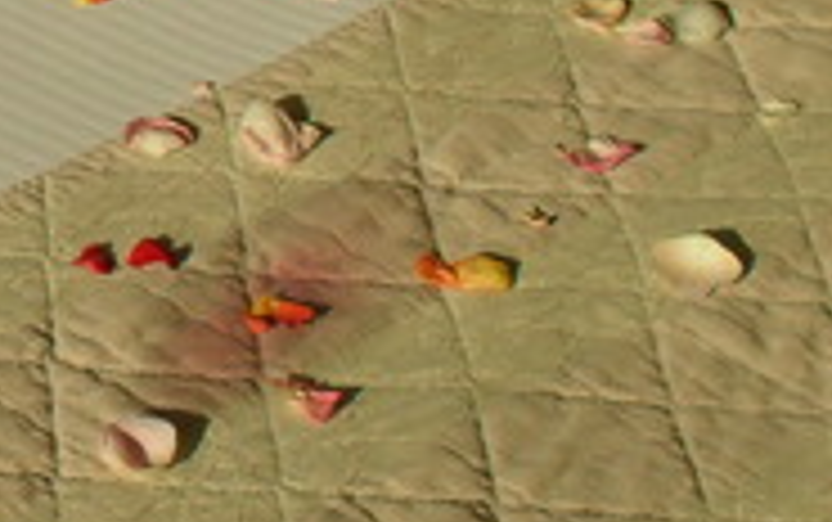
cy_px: -45
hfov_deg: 12.5
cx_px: -387
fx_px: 3631
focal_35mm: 160
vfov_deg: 8.2
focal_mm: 6.3
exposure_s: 1/180
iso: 100
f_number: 8.4
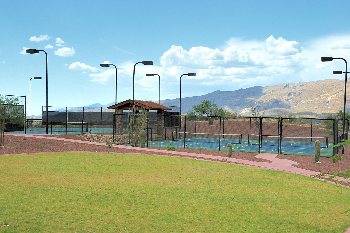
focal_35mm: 46
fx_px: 452
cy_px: 116
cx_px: 175
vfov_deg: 28.9
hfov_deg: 42.4
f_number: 9
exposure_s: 1/320
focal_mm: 31
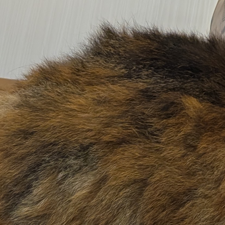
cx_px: 346
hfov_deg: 15.6
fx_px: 750
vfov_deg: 14.7
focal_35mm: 102
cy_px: -196
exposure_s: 1/60
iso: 48
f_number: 1.7
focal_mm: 4.53
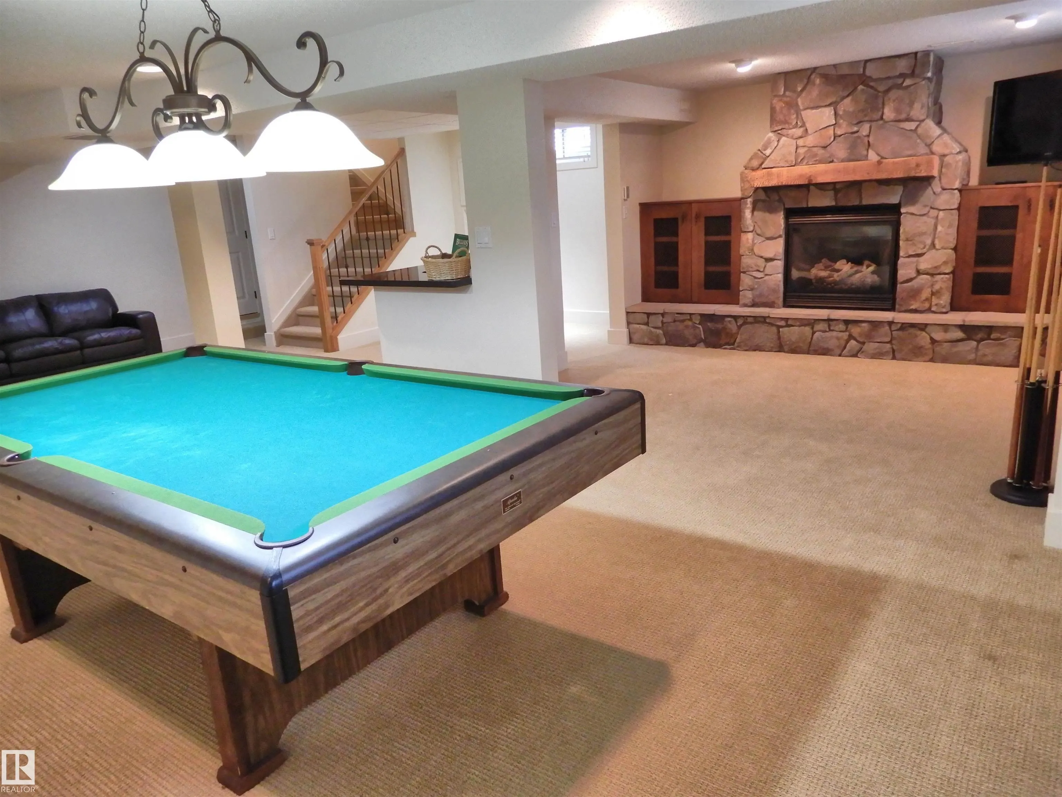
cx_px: 531
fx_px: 736
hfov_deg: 71.6
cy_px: 398
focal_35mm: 24
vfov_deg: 56.8
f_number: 3.4
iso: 400
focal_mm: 4.3
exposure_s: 1/20
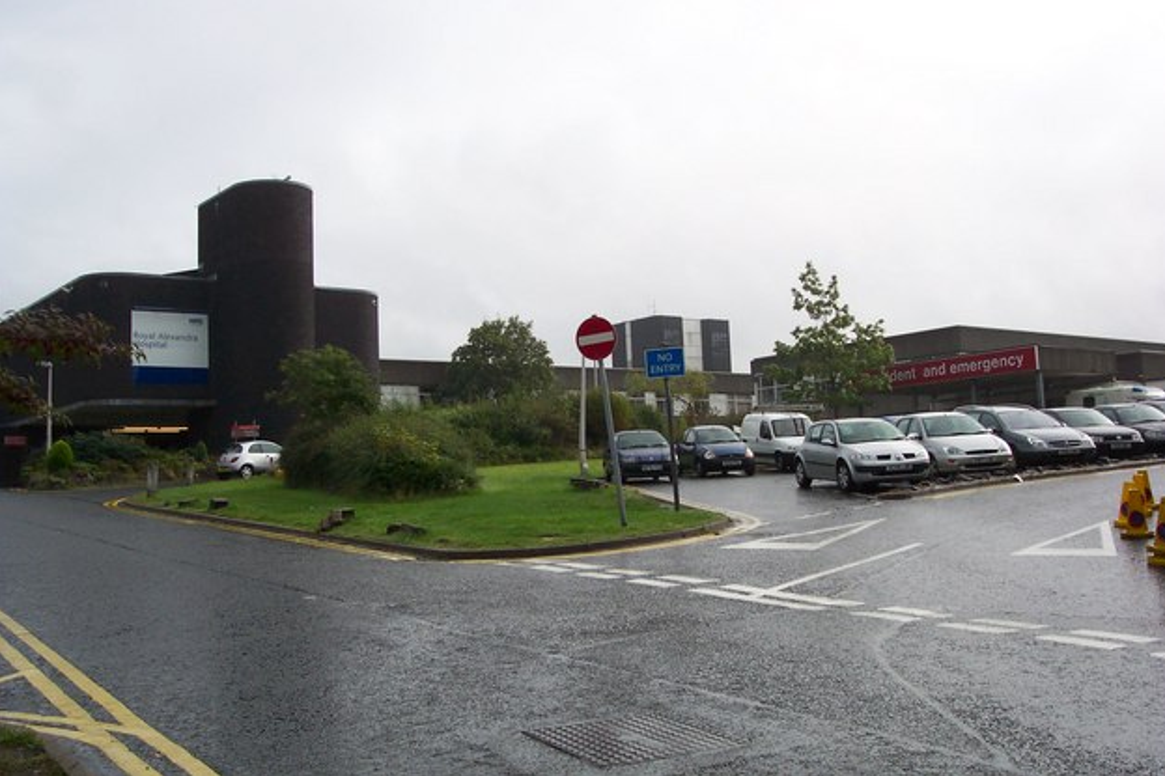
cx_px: 596
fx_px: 1262
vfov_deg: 34.2
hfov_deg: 49.5
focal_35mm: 39
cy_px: 380
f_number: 4.8
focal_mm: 8
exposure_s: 1/1000
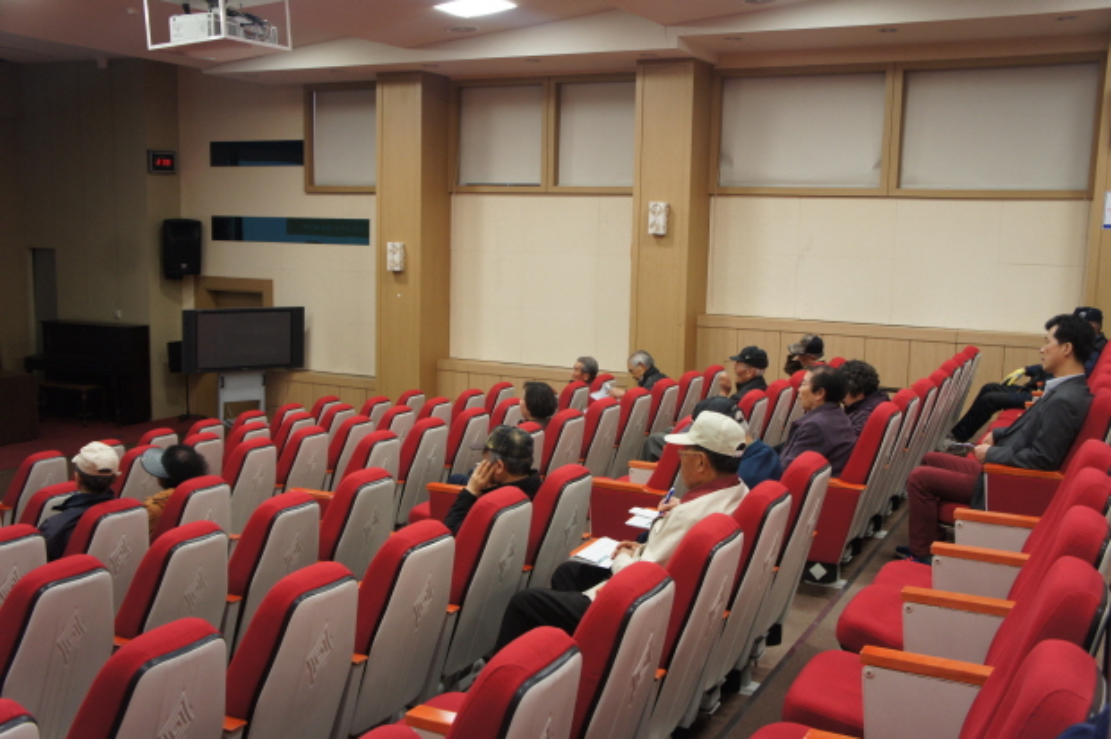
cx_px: 556
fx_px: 1110
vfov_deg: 36.8
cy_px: 370
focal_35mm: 36
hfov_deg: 53.2
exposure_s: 1/25
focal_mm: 24
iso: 400
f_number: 4
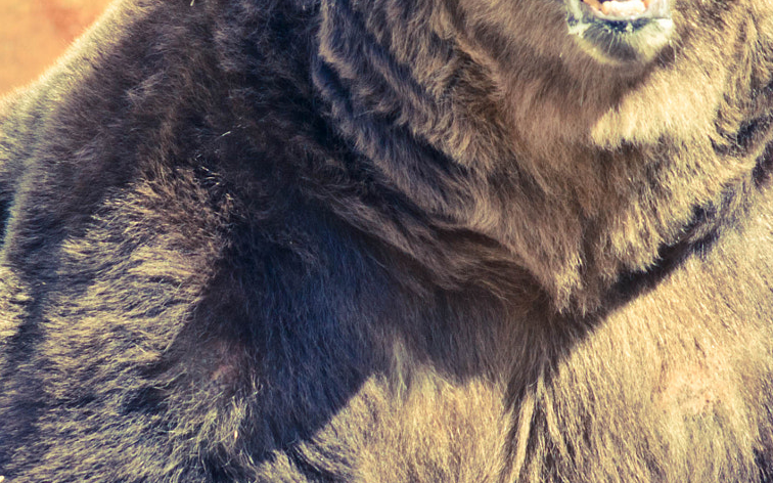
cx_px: 163
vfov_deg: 3.2
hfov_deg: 5.1
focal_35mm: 414
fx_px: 8719
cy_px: 334
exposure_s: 1/250
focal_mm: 100
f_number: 5.6
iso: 200
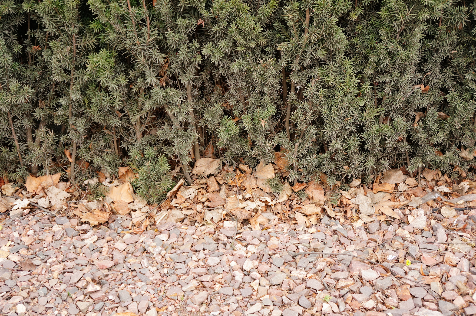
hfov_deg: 37.9
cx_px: 238
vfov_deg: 25.7
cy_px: 158
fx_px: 693
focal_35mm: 52
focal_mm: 35
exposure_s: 1/60
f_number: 4.5
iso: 500
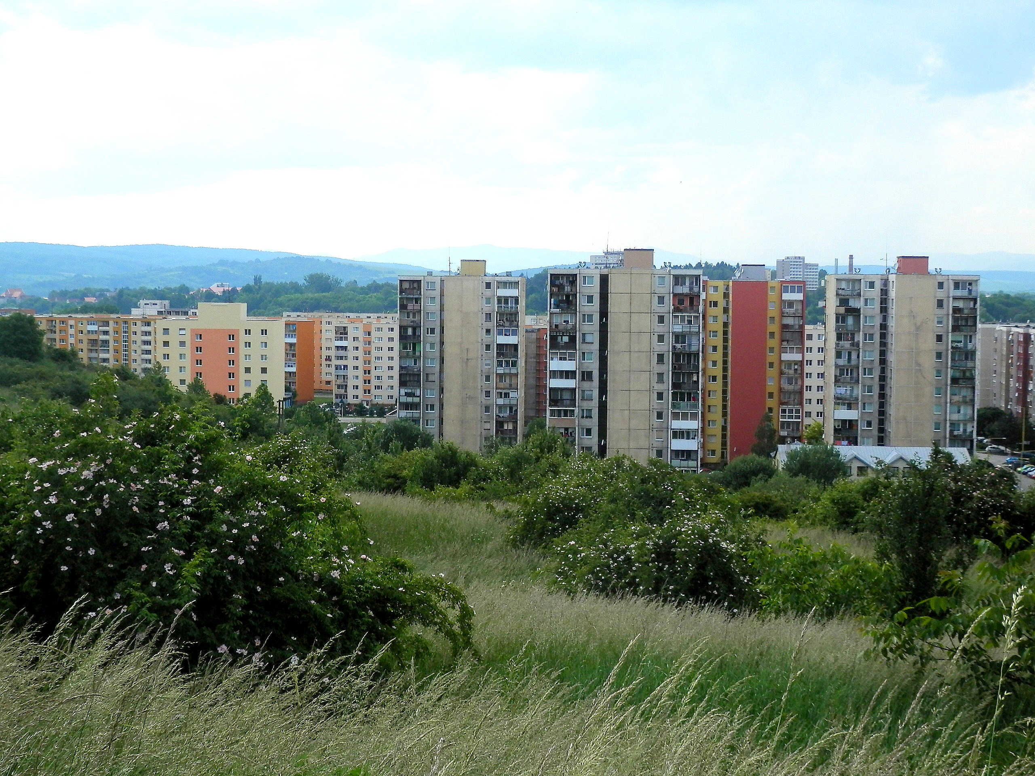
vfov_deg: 27.0
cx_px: 518
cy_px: 388
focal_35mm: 54
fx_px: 1615
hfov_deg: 35.5
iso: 80
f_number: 4.1
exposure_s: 1/500
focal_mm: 9.8
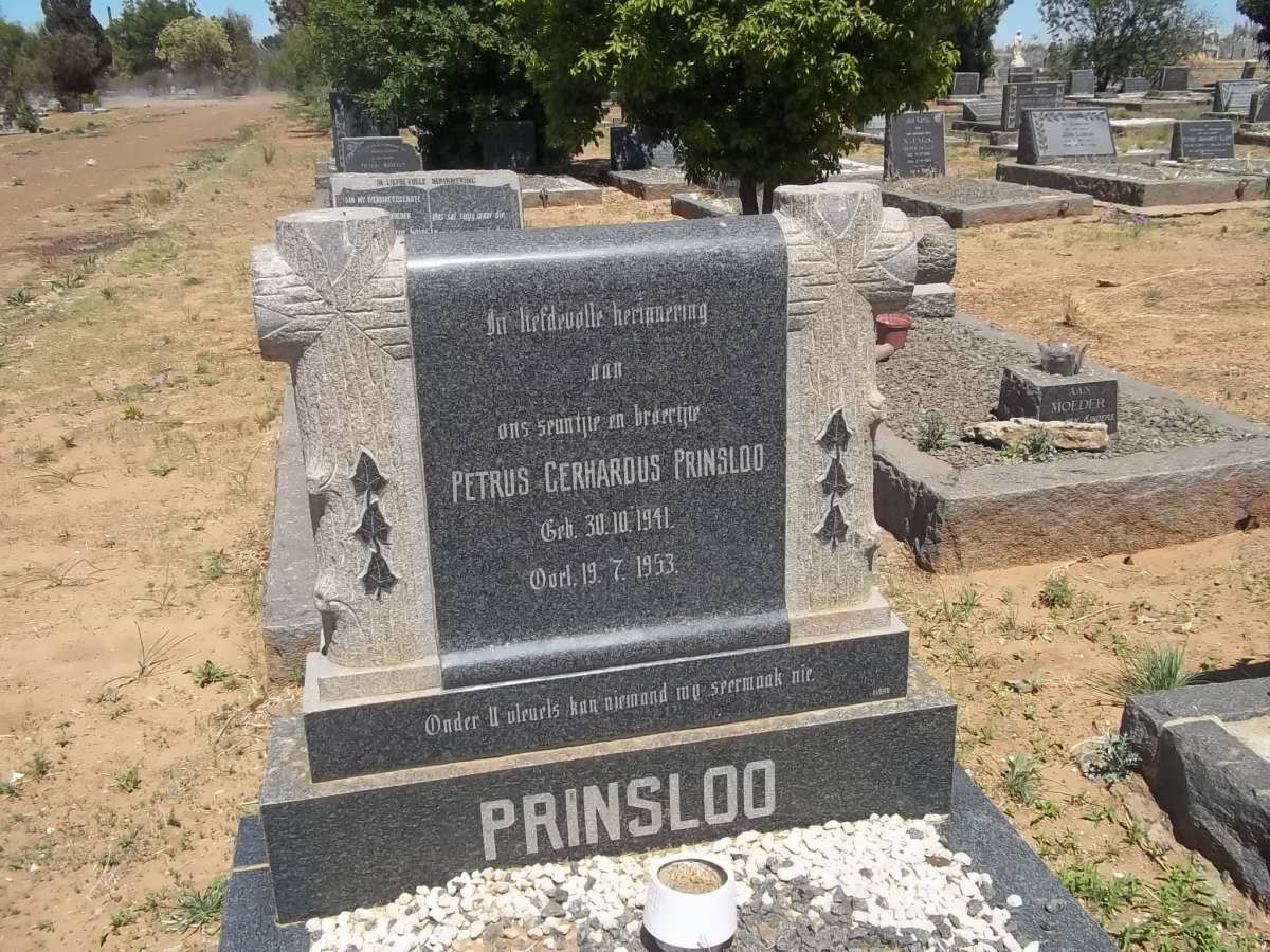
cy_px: 476
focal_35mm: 32
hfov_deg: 56.8
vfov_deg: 44.2
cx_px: 635
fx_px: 1174
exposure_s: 1/500
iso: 80
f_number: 5.5
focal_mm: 5.7
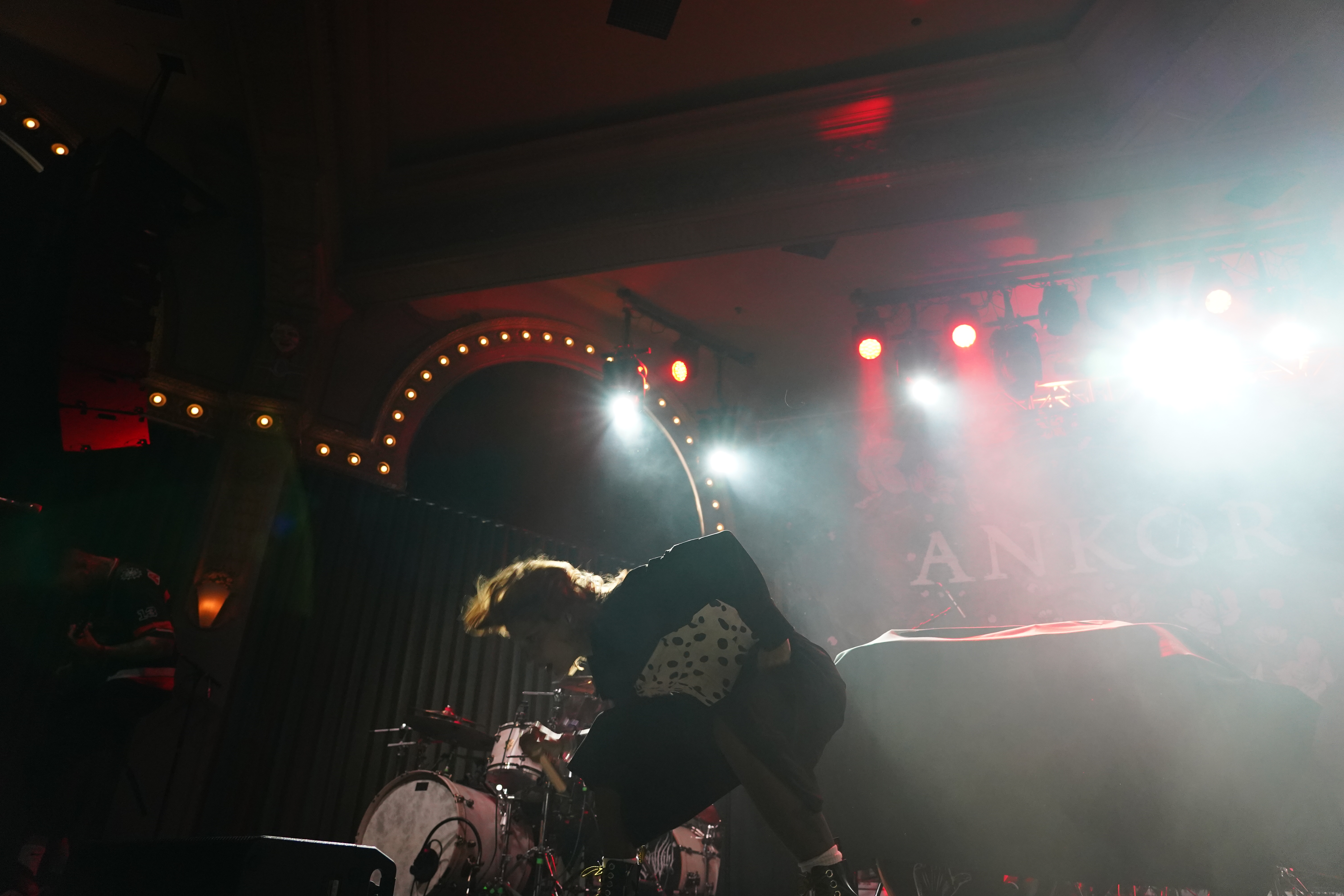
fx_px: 896
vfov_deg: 53.1
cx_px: 672
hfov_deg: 73.7
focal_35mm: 24
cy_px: 448
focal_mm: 24
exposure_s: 1/160
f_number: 4
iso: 4000
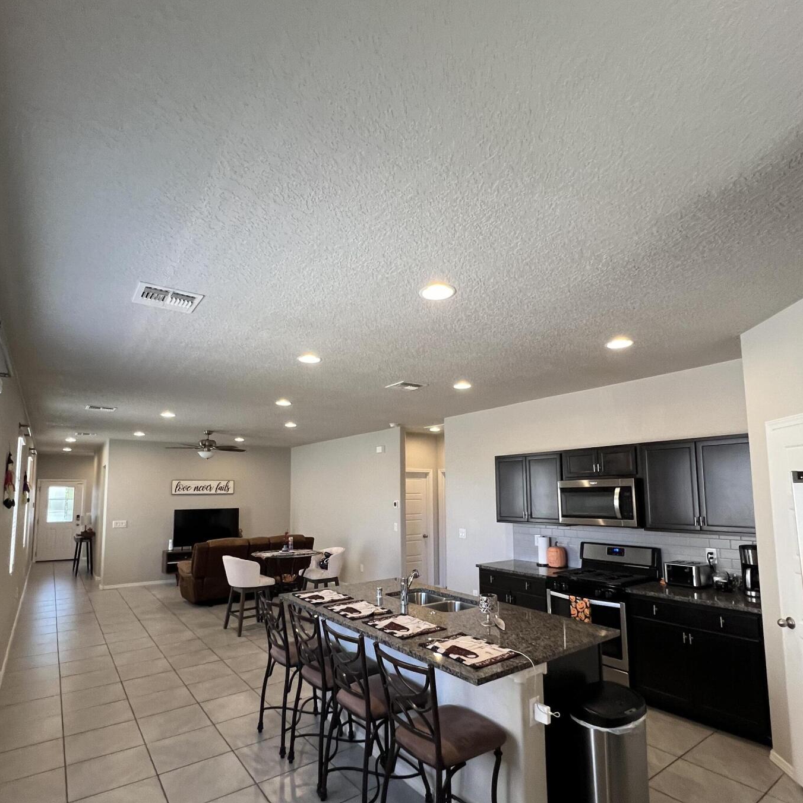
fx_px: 446
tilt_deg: +6.1
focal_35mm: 17
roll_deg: +1.1
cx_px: 397
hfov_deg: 84.0
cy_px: 447
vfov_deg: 83.6
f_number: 1.8
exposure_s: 1/120
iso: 250
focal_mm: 1.57
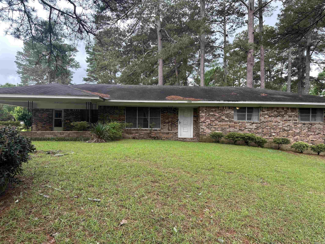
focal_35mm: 24
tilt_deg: +2.1
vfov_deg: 56.8
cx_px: 162
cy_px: 122
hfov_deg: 71.6
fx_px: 225
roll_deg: -0.8
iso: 80
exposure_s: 1/473
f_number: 1.78
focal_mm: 6.86
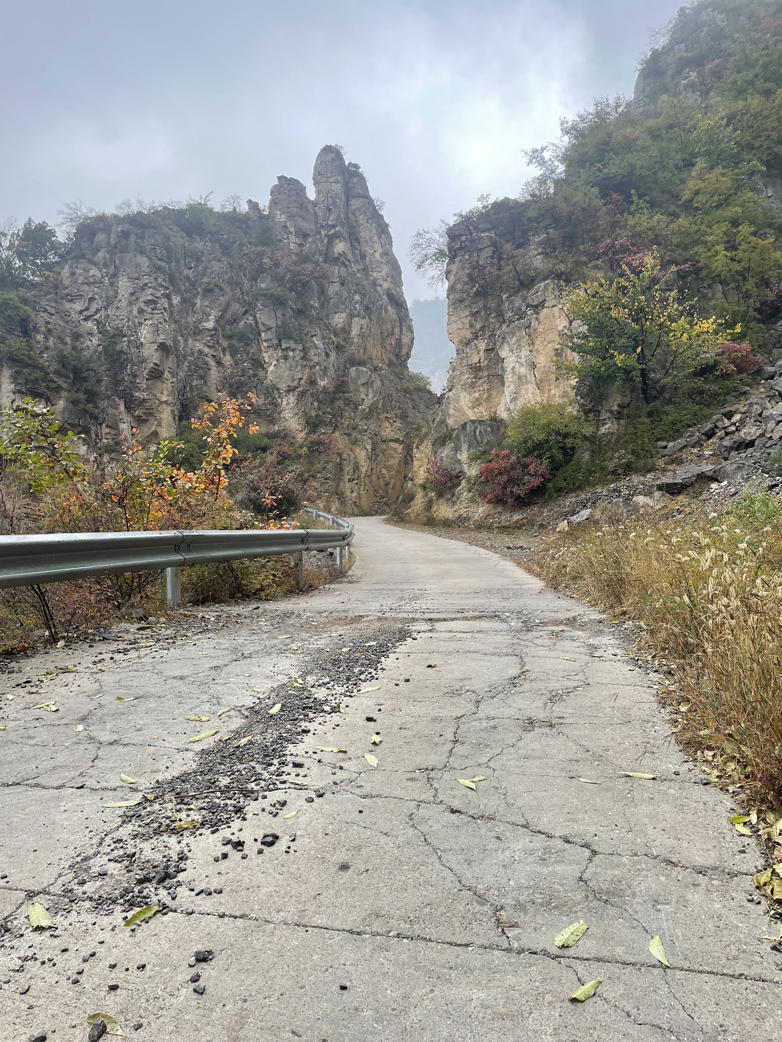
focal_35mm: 26
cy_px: 521
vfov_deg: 67.3
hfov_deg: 53.1
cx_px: 391
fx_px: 783
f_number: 1.6
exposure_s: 1/313
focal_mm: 4.2
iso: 32
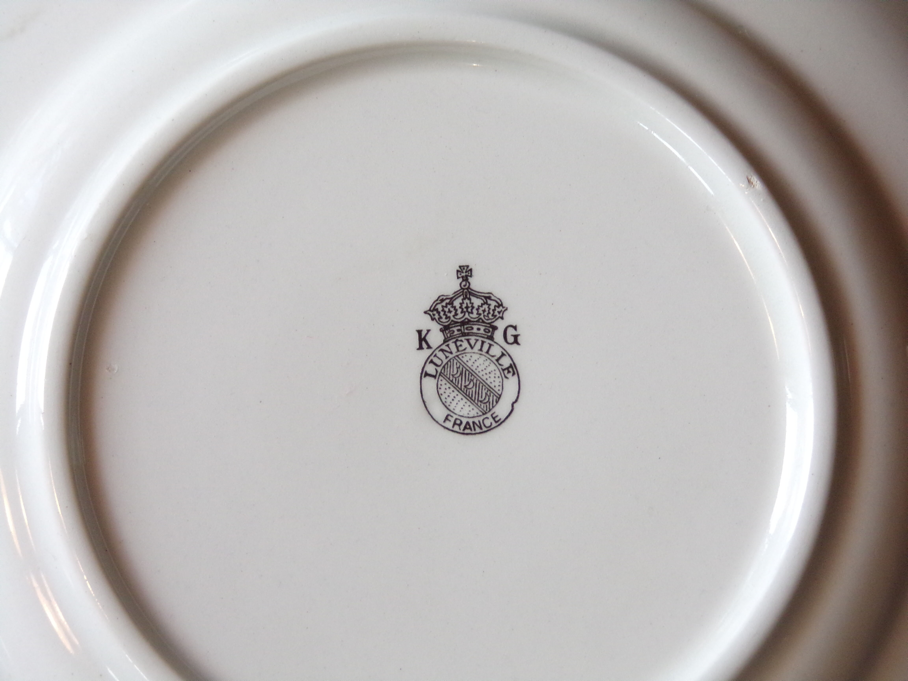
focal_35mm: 267
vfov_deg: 5.6
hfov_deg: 7.4
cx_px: 454
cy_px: 340
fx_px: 7004
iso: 306
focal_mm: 47.8
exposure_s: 1/50
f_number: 5.1
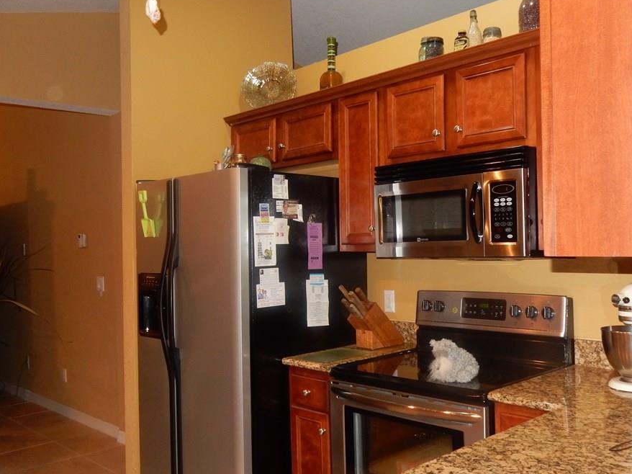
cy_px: 243
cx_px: 356
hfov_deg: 52.5
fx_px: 639
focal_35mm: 35
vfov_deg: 40.7
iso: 400
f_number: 4
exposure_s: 1/30
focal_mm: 5.4
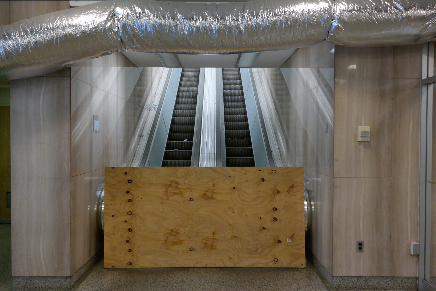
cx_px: 218
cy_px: 146
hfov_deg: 61.9
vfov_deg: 43.6
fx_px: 363
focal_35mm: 30
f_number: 3.5
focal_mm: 20
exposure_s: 1/40
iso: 800
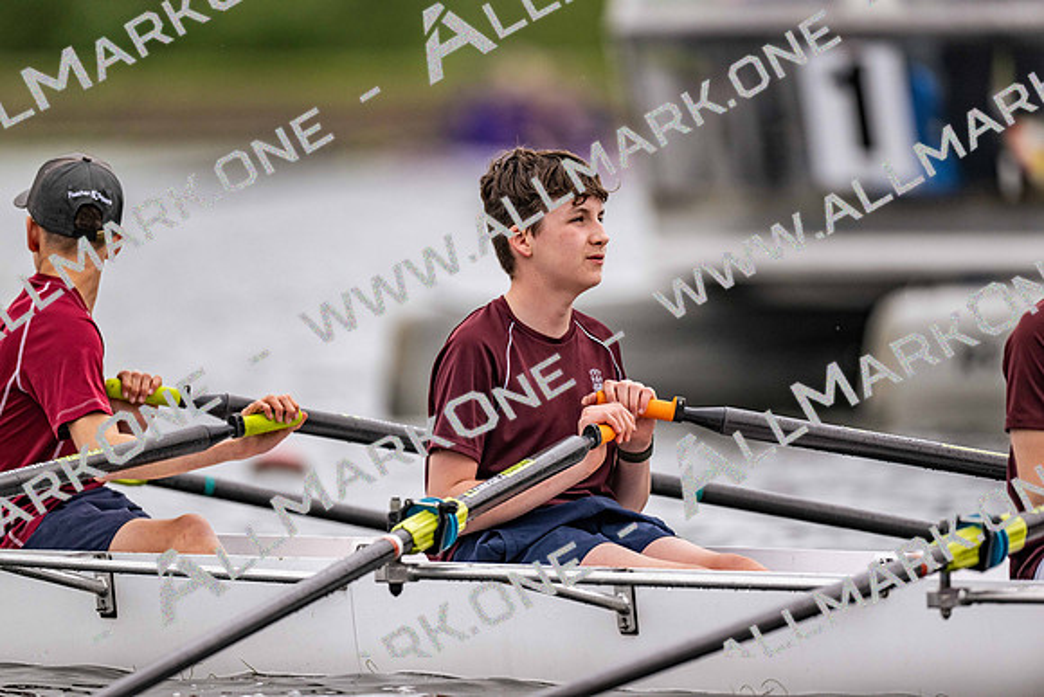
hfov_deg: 3.4
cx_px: 522
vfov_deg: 2.3
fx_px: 17403
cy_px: 348
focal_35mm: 600
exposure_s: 1/2500
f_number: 4
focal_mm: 600
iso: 800
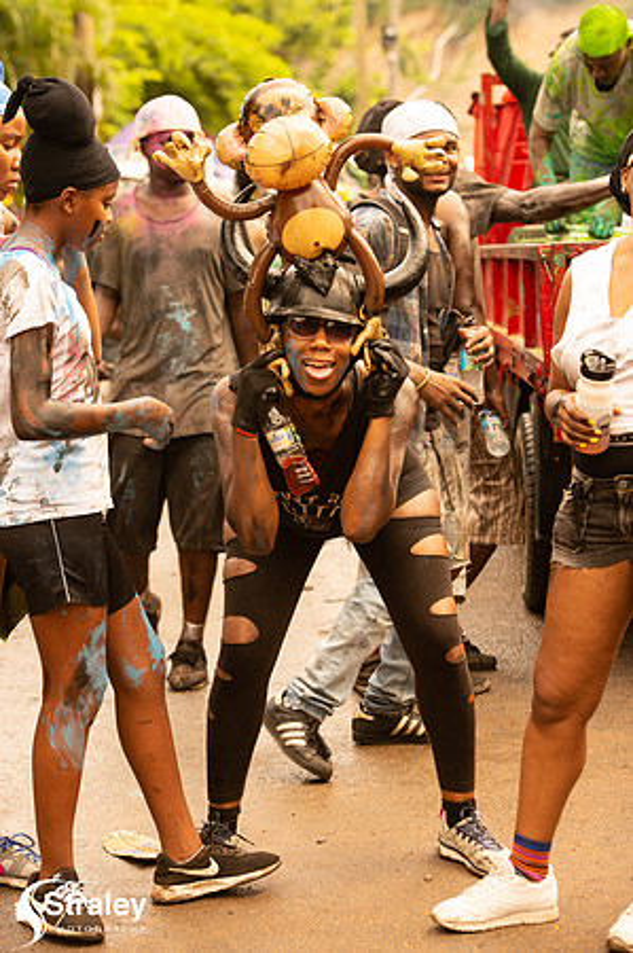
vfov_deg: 21.5
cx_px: 316
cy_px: 476
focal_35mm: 95
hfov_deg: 14.4
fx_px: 2511
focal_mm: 95
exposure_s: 1/160
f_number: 5.6
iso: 220
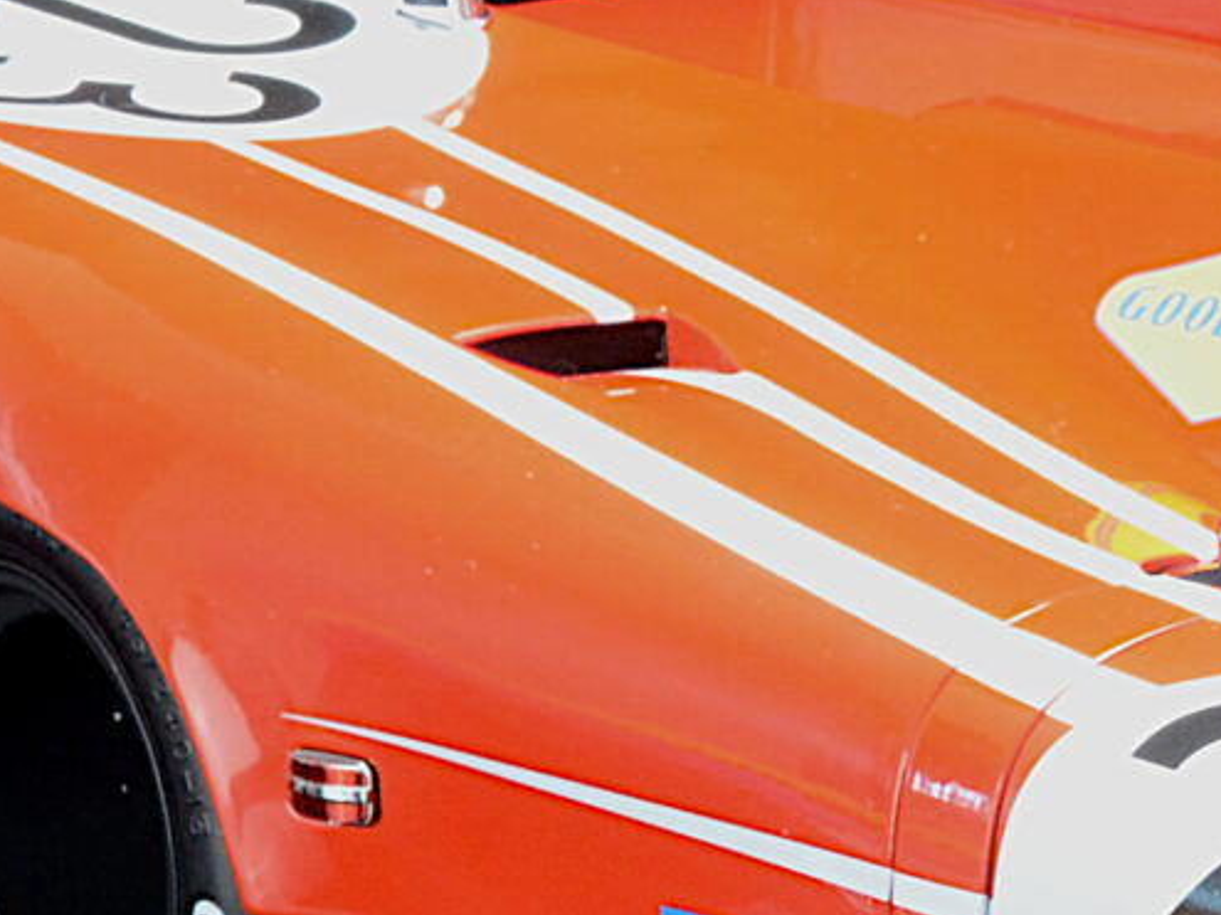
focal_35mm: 298
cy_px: 560
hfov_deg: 6.5
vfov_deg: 5.0
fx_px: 10509
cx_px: 2237
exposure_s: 1/2.5
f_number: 18
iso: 800
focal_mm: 40
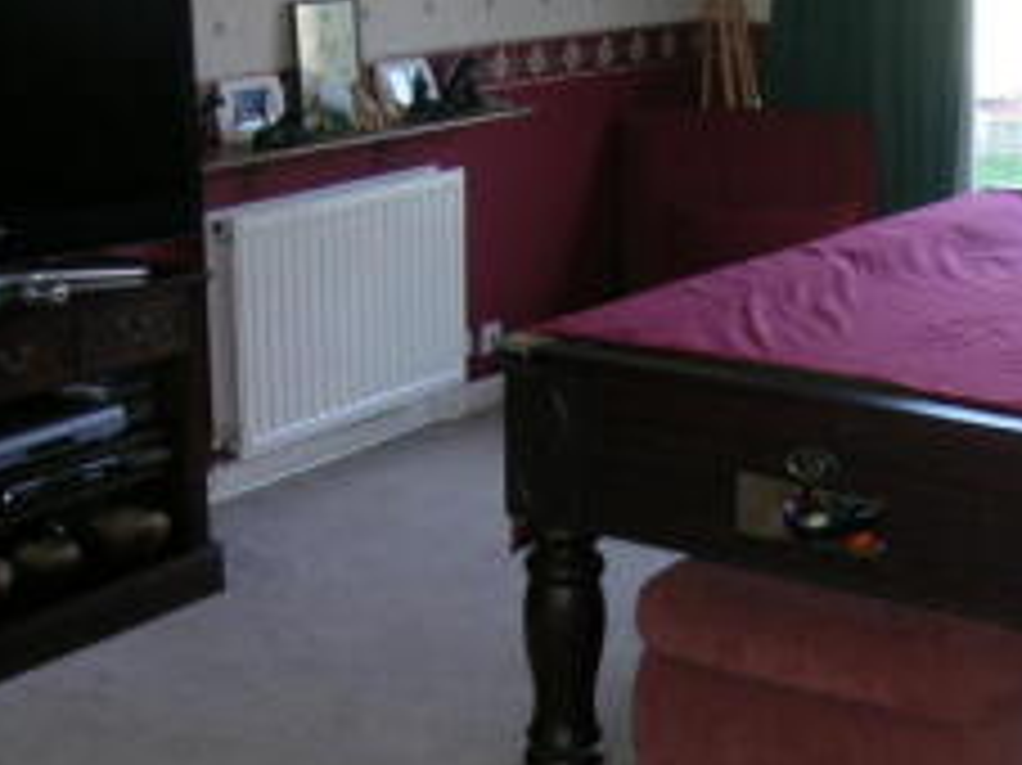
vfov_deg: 20.3
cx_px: 763
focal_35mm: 72
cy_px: 538
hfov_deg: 26.7
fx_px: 2125
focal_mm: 5.8
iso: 50
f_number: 2.8
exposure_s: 1/30
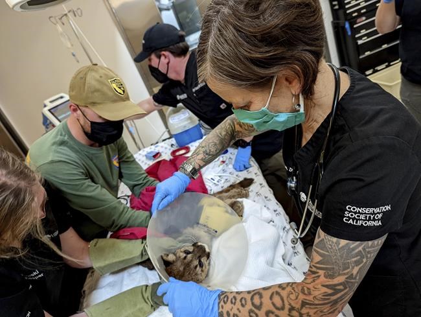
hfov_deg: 71.5
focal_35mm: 24
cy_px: 158
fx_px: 292
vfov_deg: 56.9
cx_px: 210
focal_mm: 6.81
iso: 136
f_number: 1.85
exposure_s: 1/120
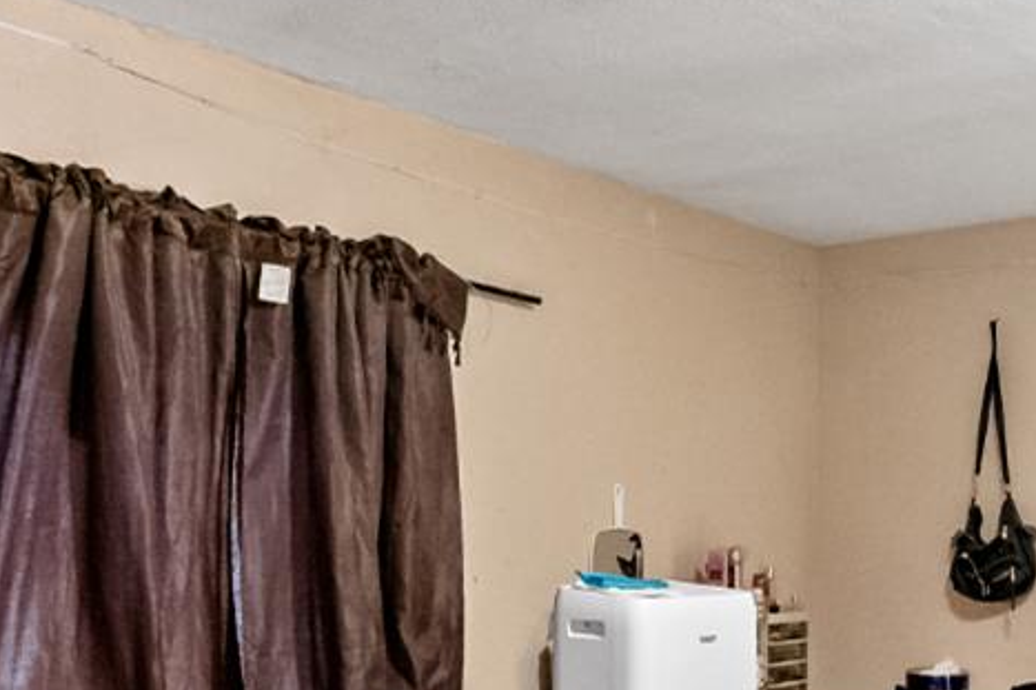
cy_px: 617
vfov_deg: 28.7
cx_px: 648
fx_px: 1294
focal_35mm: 45
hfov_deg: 43.3
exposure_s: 1/160
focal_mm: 14
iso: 8000
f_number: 2.8
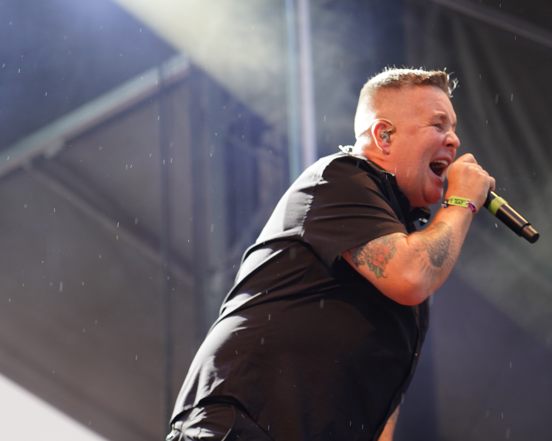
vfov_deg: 12.5
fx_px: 2010
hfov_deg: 15.6
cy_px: 222
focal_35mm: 123
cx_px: 299
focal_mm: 105
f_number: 4
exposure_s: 1/160
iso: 1600
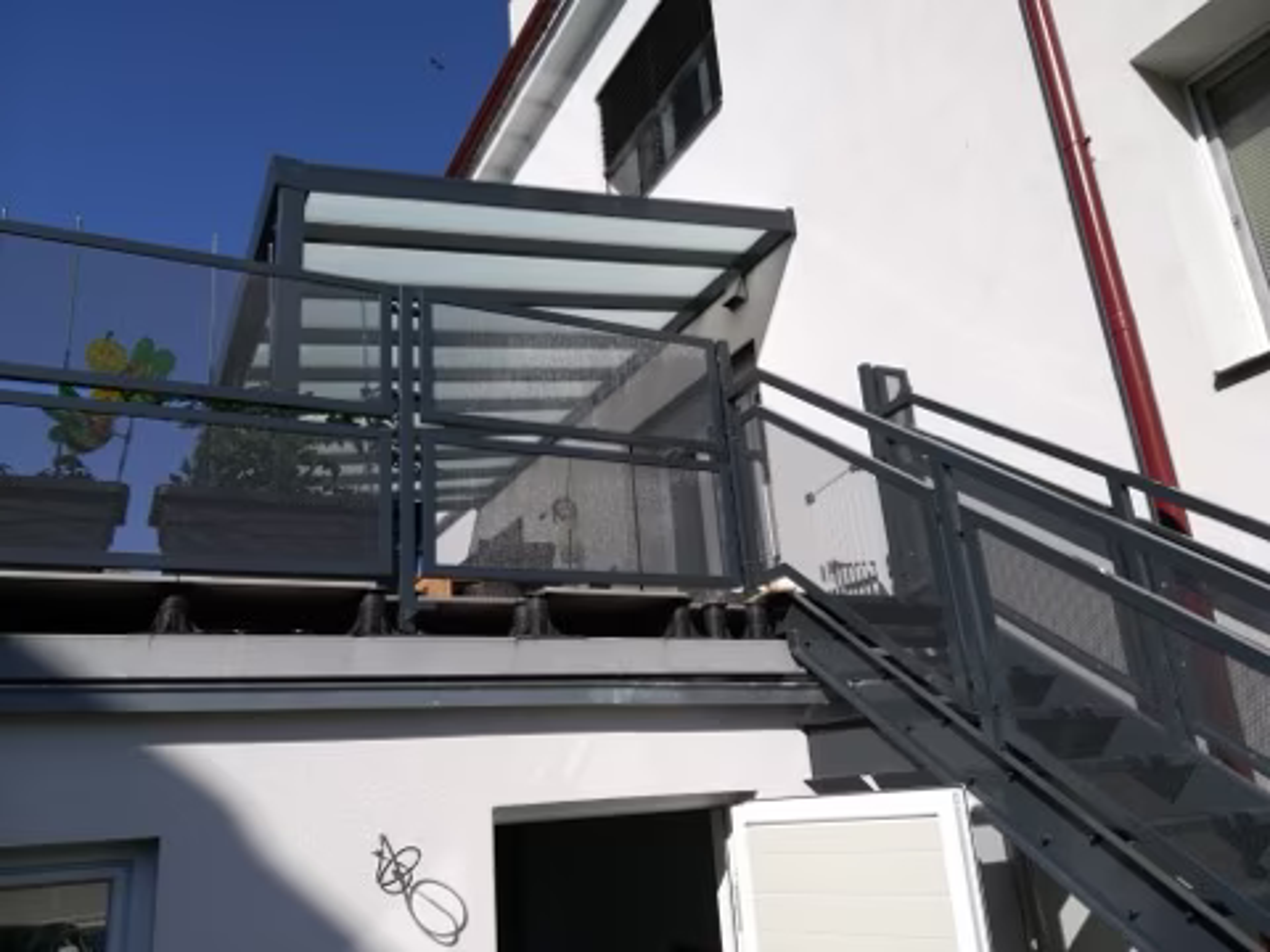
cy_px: 476
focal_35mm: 26
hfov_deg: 67.3
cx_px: 635
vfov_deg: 53.1
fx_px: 954
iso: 50
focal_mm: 3.83
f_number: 2.2
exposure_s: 1/1368
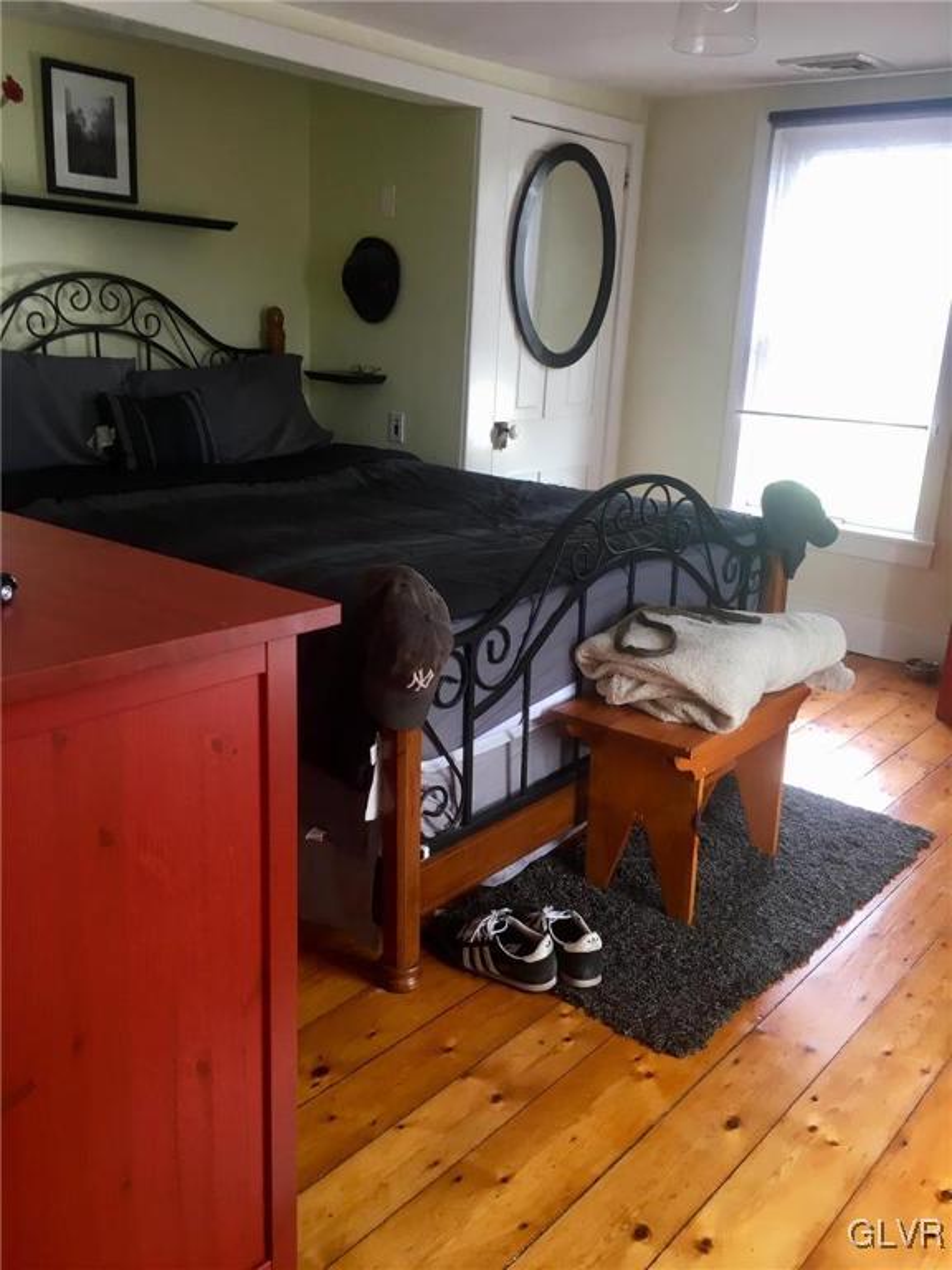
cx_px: 476
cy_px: 635
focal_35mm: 29
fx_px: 1063
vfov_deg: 61.7
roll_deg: -2.4
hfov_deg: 48.2
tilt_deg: -15.6
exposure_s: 1/30
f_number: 2.2
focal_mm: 4.15
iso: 50
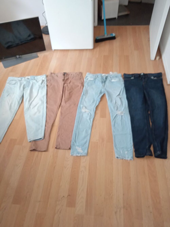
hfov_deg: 49.8
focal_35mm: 28
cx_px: 85
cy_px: 114
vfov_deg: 63.4
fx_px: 183
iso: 396
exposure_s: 1/33.3
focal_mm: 3.43
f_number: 2.2
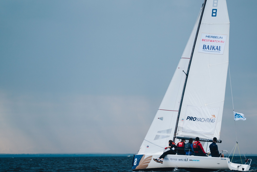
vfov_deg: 7.8
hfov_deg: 11.7
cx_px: 148
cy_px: 98
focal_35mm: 175
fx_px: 1249
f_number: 4
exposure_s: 1/800
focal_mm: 142
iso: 400
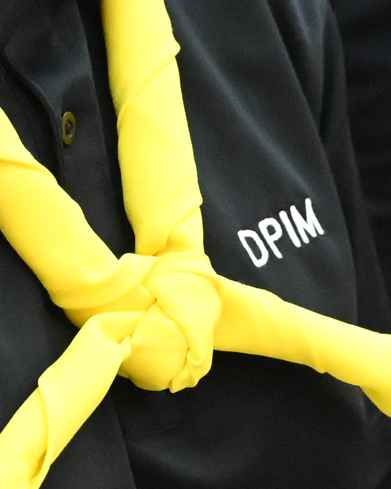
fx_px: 3516
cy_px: -90
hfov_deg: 6.3
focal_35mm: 243
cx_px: 533
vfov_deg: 7.9
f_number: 4
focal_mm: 37
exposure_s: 1/250
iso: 12800
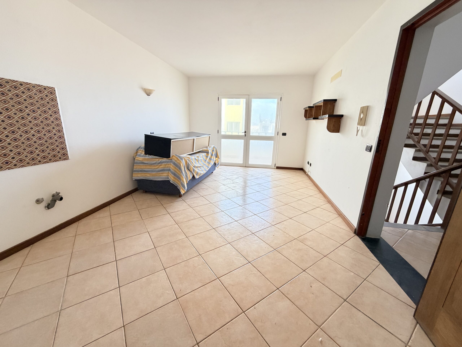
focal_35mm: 14
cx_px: 231
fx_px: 187
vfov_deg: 85.7
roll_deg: -1.3
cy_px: 174
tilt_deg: -16.0
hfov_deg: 102.1
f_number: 2.2
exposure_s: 1/80
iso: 320
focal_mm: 2.22
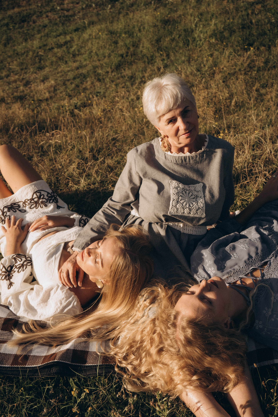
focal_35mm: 38
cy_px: 208
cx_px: 139
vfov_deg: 50.7
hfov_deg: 35.1
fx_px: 440
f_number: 7.1
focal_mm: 38
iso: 320
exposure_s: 1/500
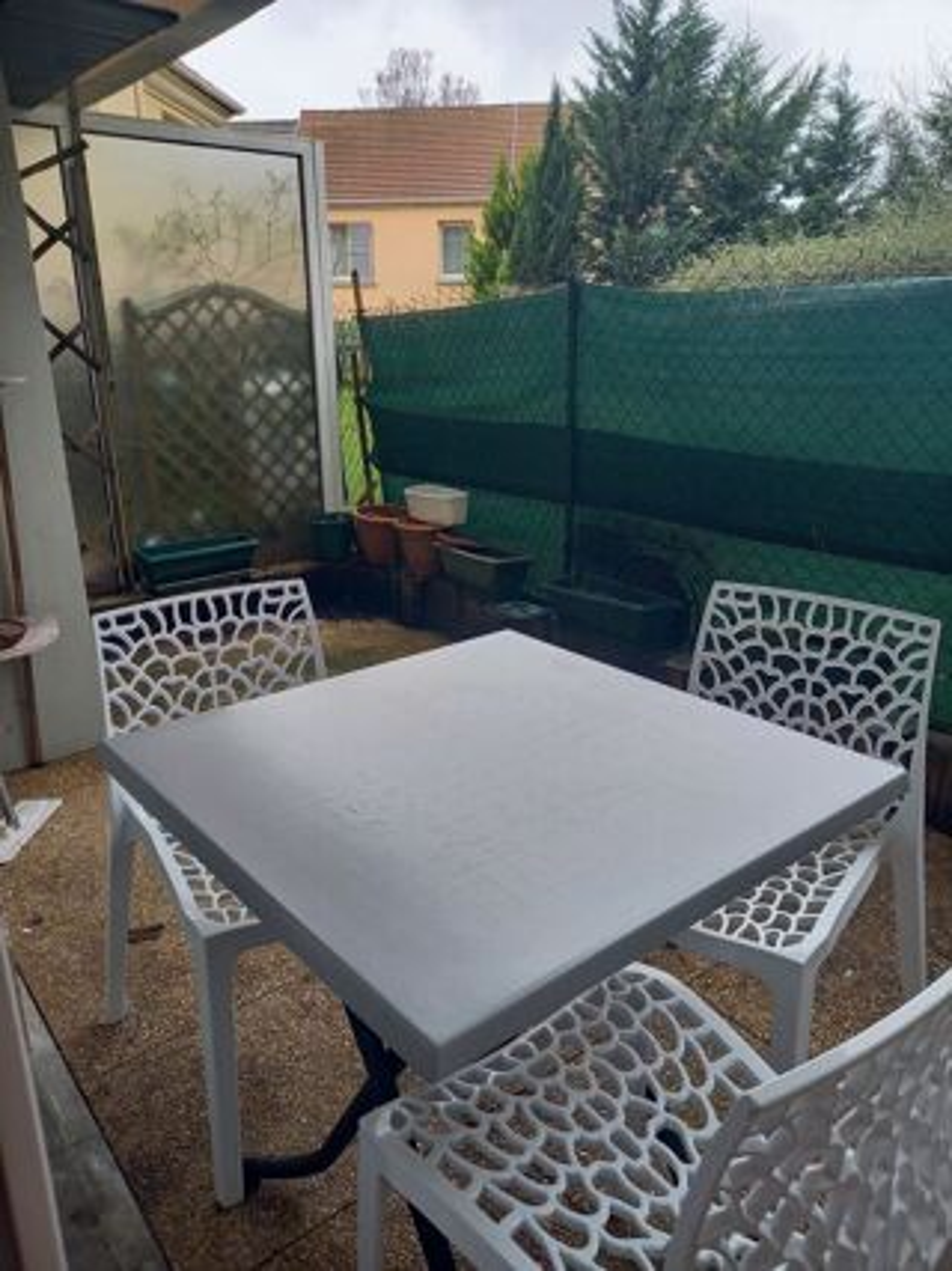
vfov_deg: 69.4
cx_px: 476
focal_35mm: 25
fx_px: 917
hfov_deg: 54.9
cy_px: 636
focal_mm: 4.65
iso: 50
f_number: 1.8
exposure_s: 1/100
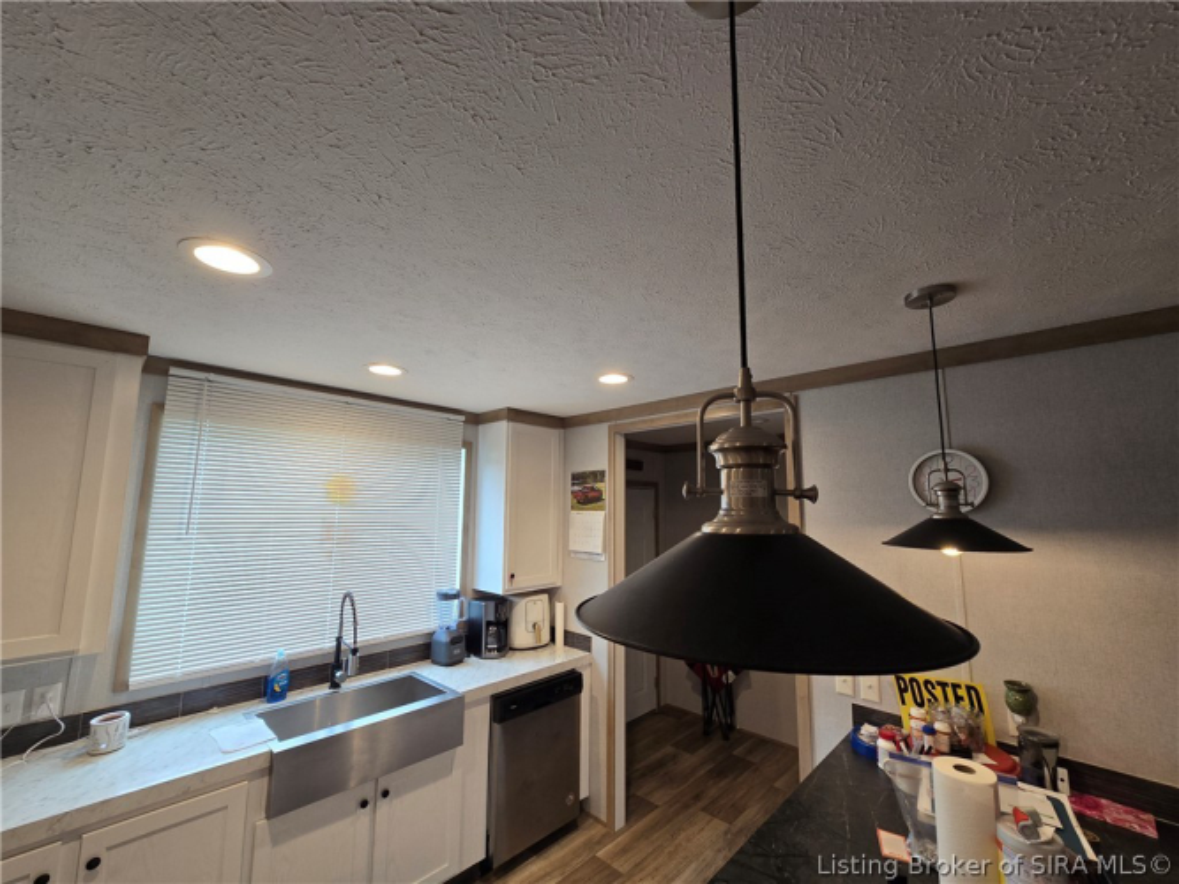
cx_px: 590
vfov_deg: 89.9
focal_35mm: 13
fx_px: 443
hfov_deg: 106.2
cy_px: 442
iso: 80
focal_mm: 2.2
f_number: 2.2
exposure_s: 1/60
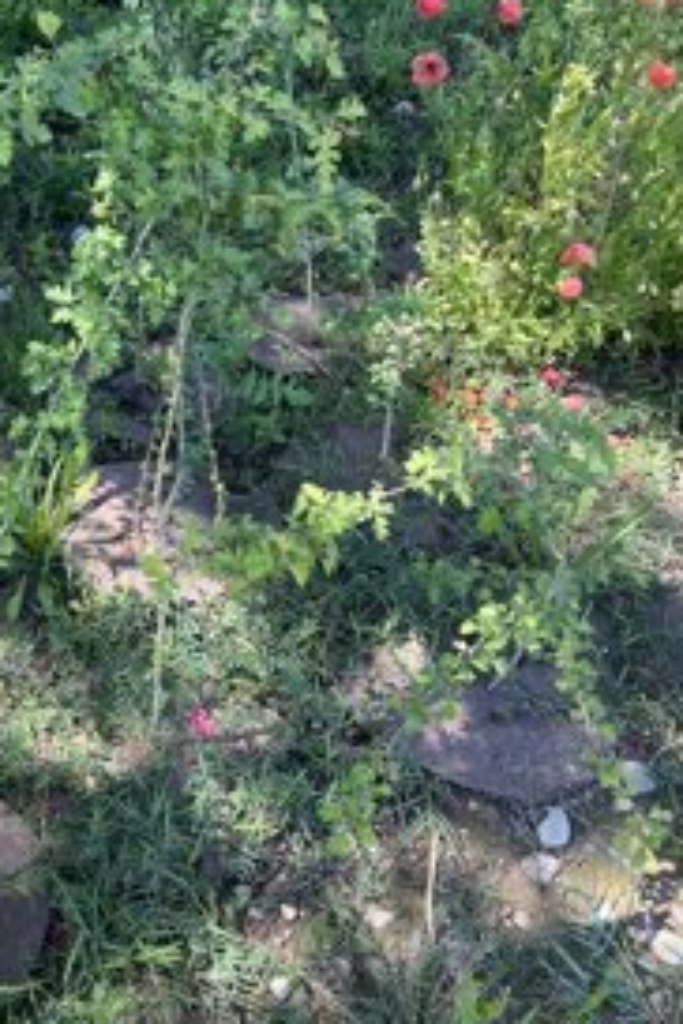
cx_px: 152
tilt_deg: -43.3
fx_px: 1167
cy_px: 480
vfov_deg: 47.4
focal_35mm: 41
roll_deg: +1.1
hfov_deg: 31.9
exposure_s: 1/502
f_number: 1.5
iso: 50
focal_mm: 5.7
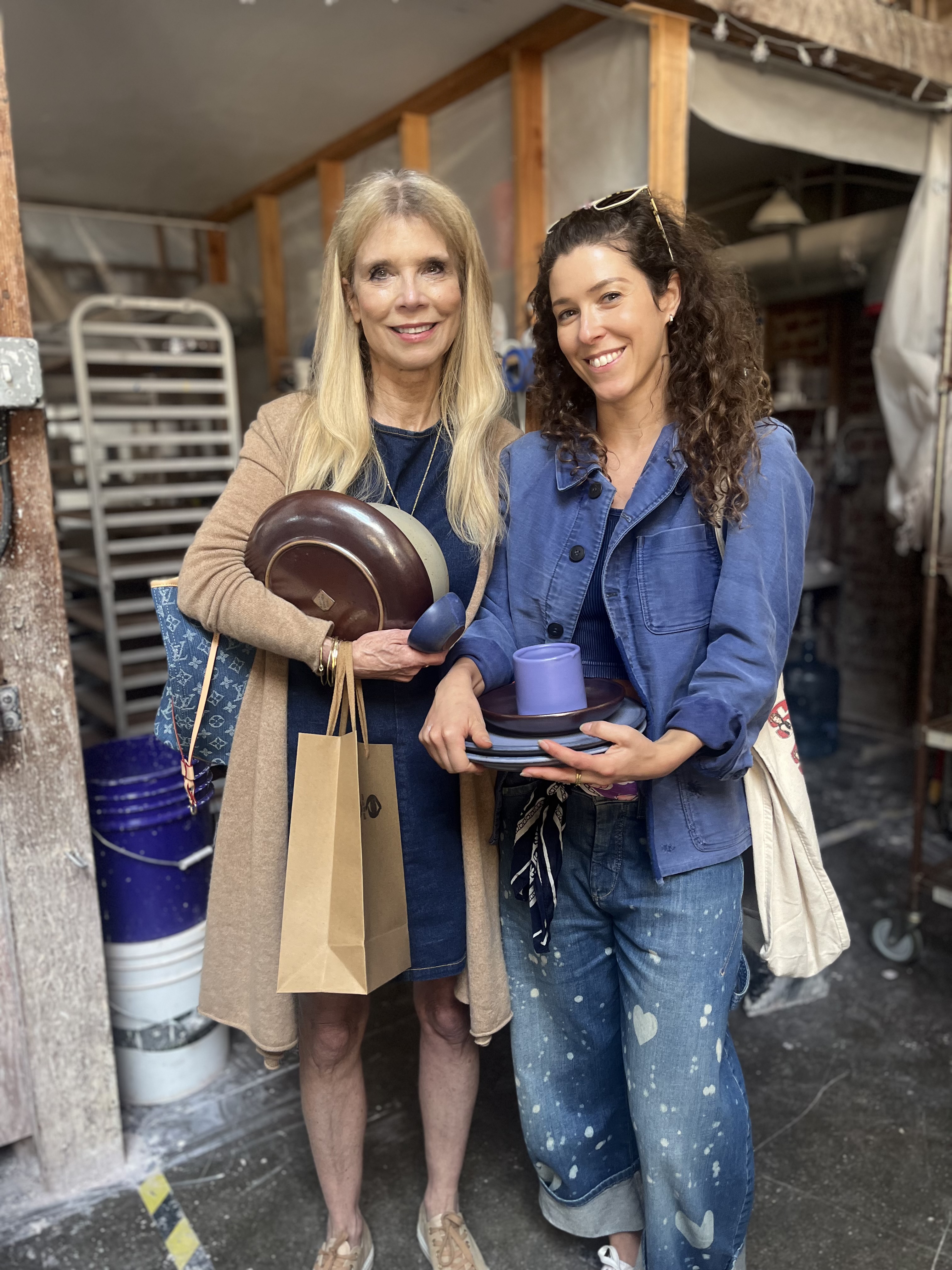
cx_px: 476
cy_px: 635
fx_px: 953
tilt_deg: -11.8
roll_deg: +1.9
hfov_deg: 53.1
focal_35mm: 26
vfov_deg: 67.3
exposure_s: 1/65
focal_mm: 5.1
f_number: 1.6
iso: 125
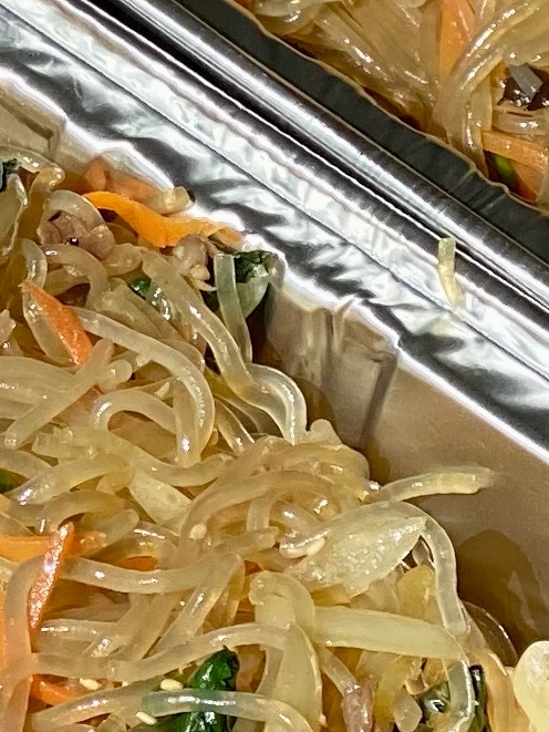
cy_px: -143
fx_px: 6701
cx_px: -579
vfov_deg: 6.2
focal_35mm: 317
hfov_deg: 4.6
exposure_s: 1/2083
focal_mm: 6
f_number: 2
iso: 20
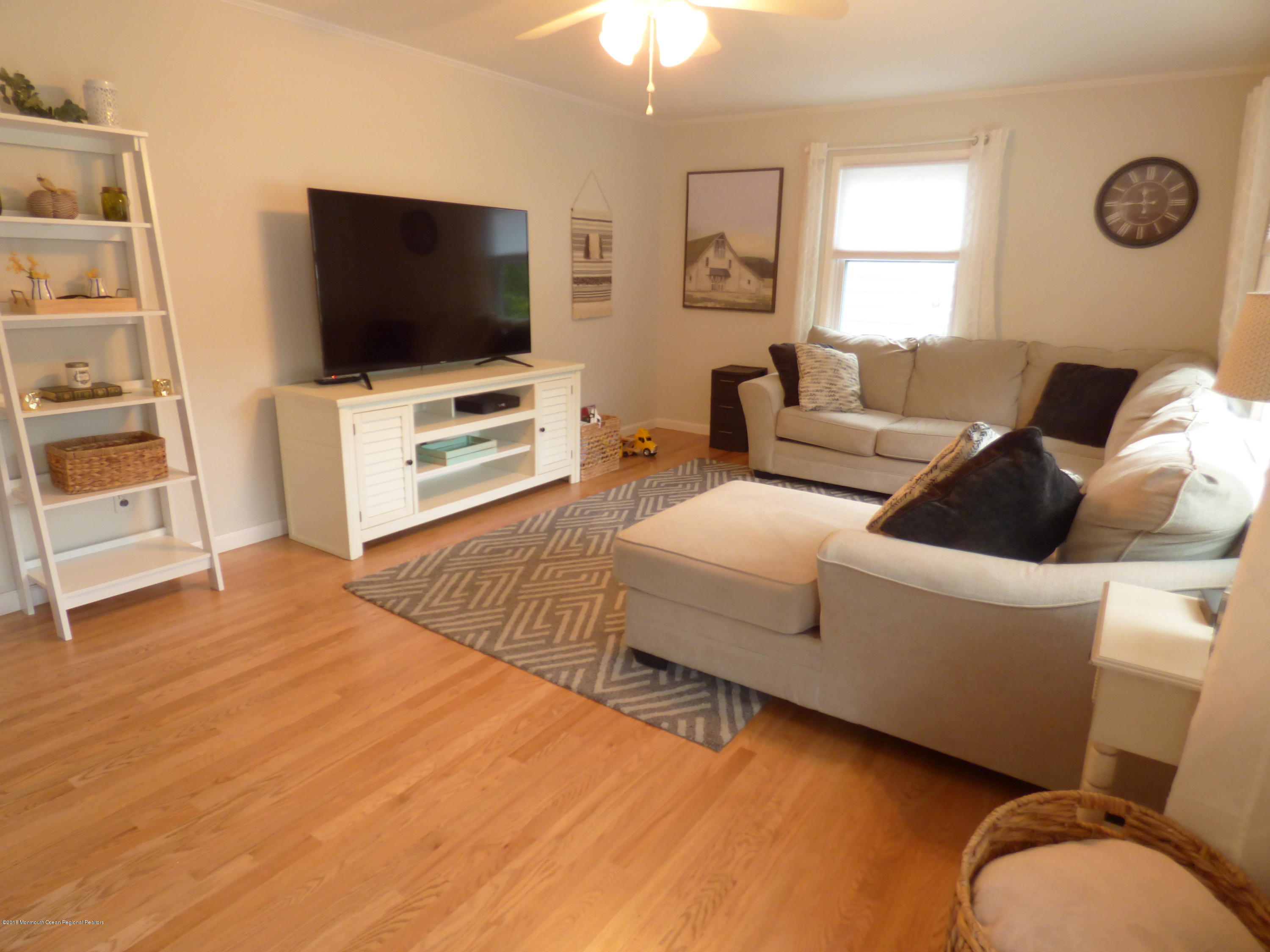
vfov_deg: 66.0
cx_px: 635
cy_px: 476
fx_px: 734
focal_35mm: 20
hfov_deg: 81.7
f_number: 2.8
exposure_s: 1/8
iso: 200
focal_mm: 3.58
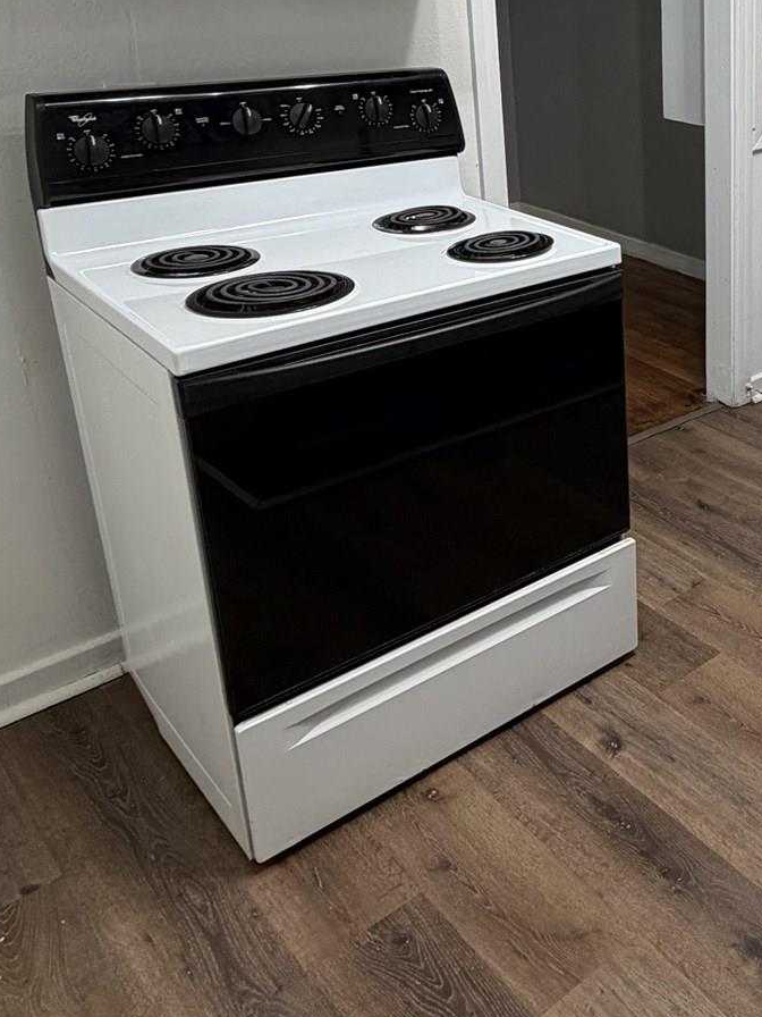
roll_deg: -2.0
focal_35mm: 36
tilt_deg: -15.9
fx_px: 1057
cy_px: 268
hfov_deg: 33.9
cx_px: 856
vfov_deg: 49.5
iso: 125
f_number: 2.2
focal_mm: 2.22
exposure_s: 1/120
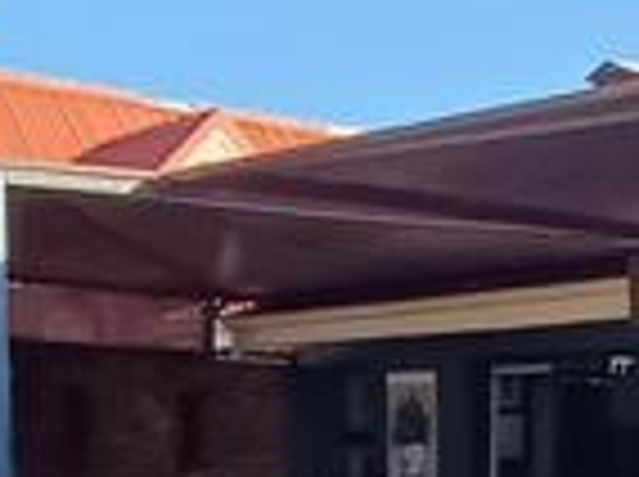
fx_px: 1769
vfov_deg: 14.9
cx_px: 657
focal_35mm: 96
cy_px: 558
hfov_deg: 19.8
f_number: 2.2
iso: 101
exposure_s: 1/391
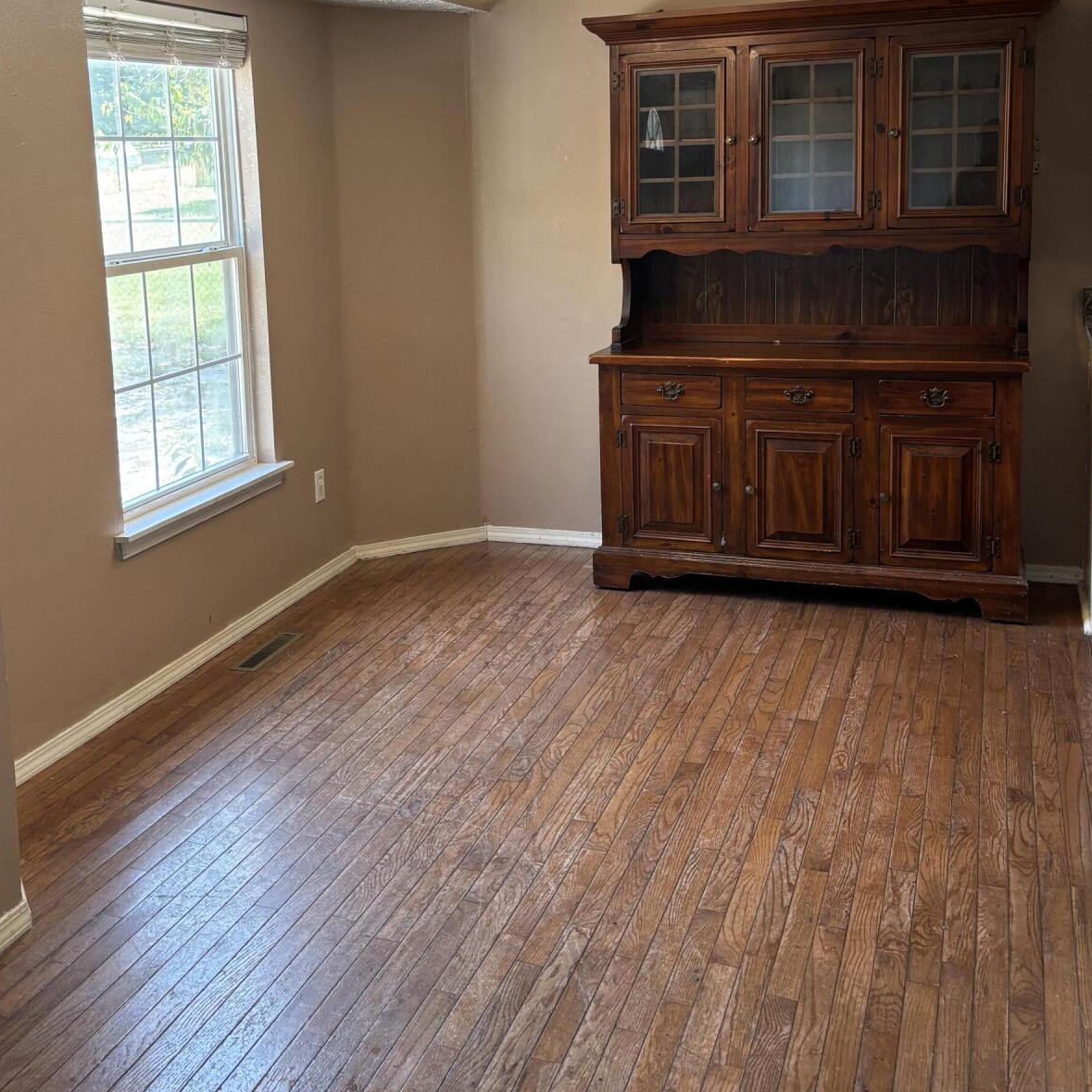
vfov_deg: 42.2
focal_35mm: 39
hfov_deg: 42.5
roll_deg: +3.0
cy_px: 359
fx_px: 1392
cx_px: 402
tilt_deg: -7.2
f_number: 1.6
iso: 80
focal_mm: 5.96
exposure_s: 1/60
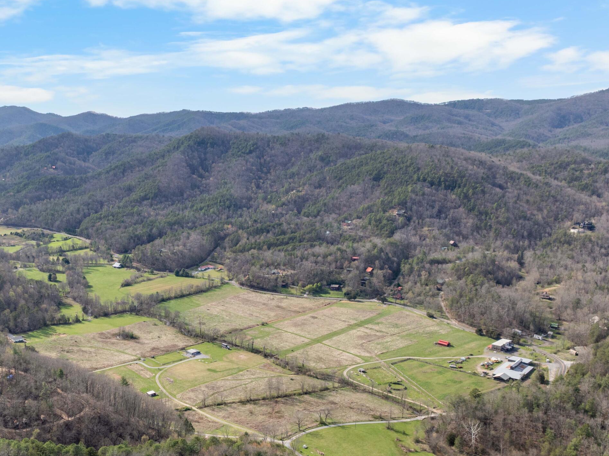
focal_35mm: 38
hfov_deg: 48.0
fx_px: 668
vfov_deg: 37.5
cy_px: 285
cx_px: 194
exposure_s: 1/80
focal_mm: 12.29
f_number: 2.8
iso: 150
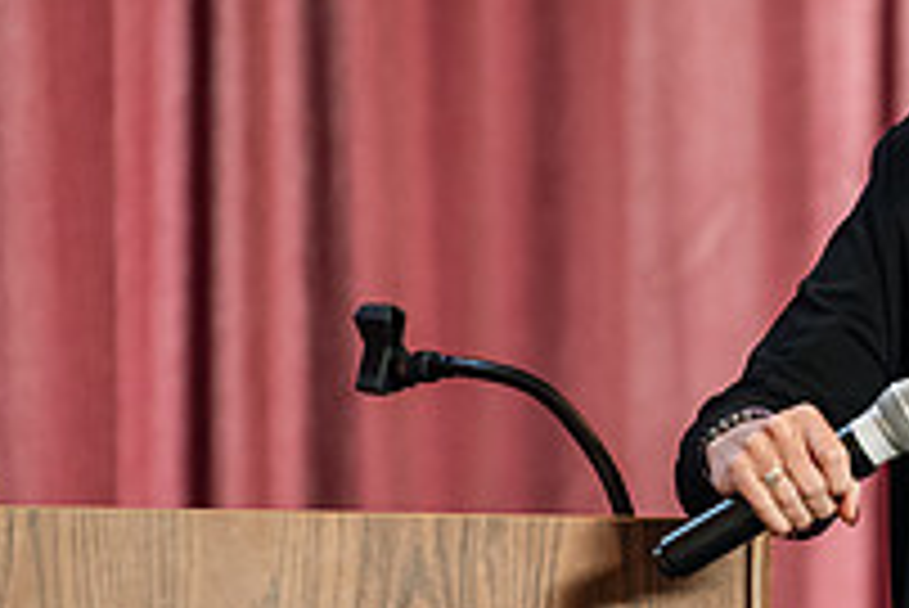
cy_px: 390
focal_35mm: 575
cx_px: 990
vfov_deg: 2.4
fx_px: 14529
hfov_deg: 3.6
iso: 2500
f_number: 3.2
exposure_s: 1/200
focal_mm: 200
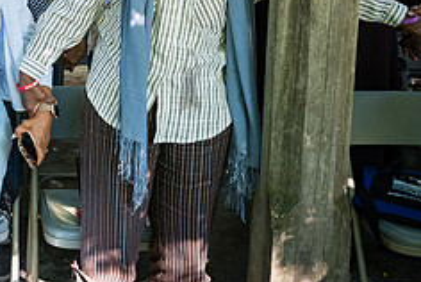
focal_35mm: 78
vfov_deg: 17.1
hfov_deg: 24.3
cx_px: -41
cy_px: -8
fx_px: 913
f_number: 4.5
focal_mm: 31
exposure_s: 1/125
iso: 2000
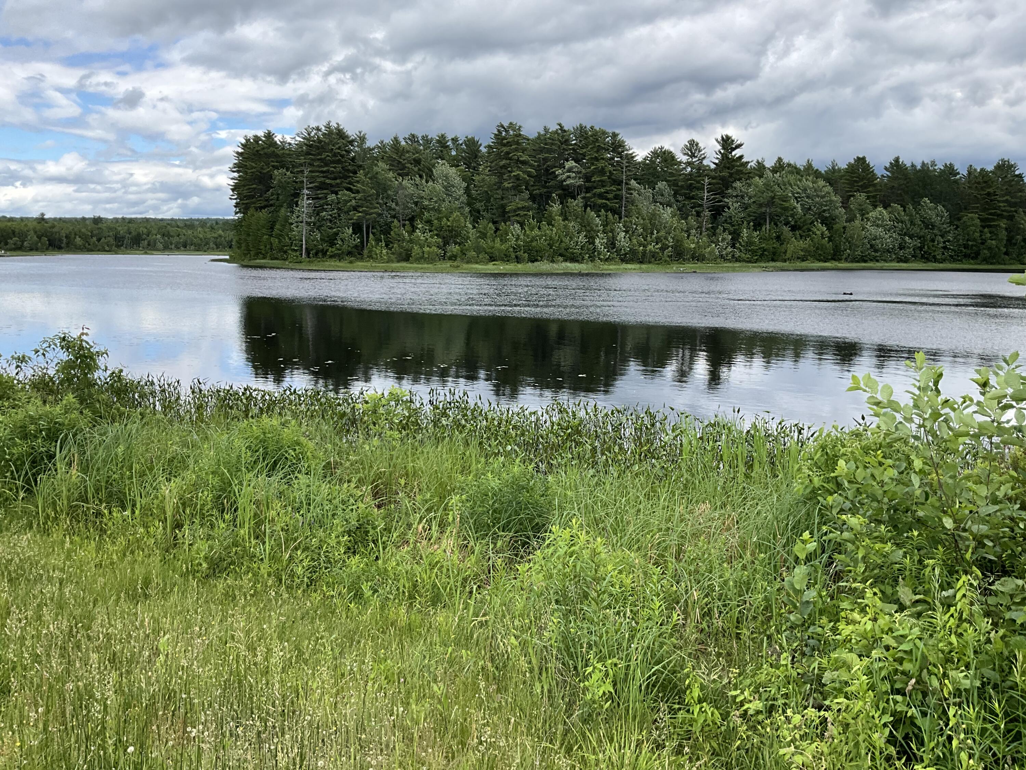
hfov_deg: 61.7
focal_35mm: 29
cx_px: 513
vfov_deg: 48.2
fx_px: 860
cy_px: 385
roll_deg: -0.1
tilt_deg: -7.5
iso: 25
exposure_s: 1/829
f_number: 1.8
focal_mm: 3
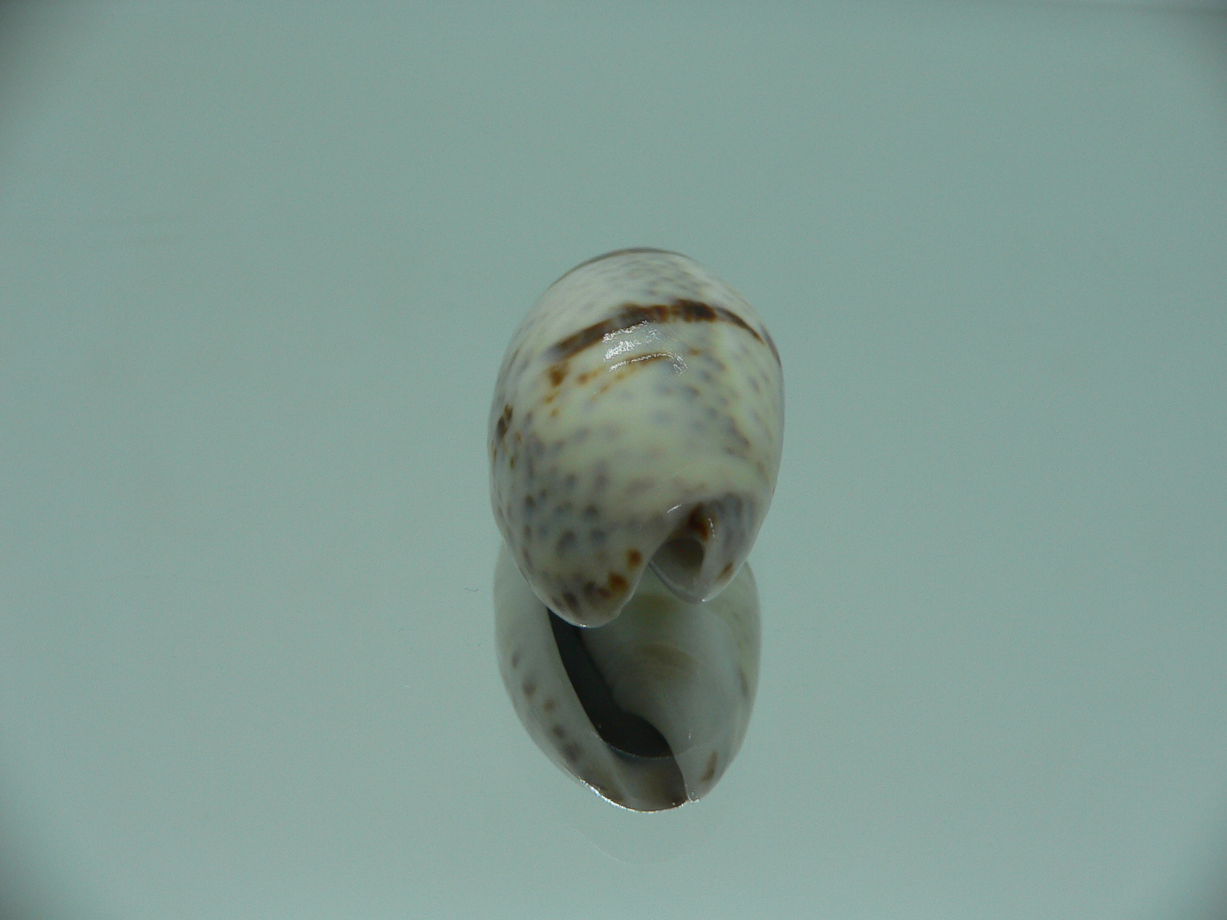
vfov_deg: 40.7
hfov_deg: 52.6
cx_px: 614
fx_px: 1241
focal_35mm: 35
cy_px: 460
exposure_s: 1/60
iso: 80
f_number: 2.8
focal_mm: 4.6
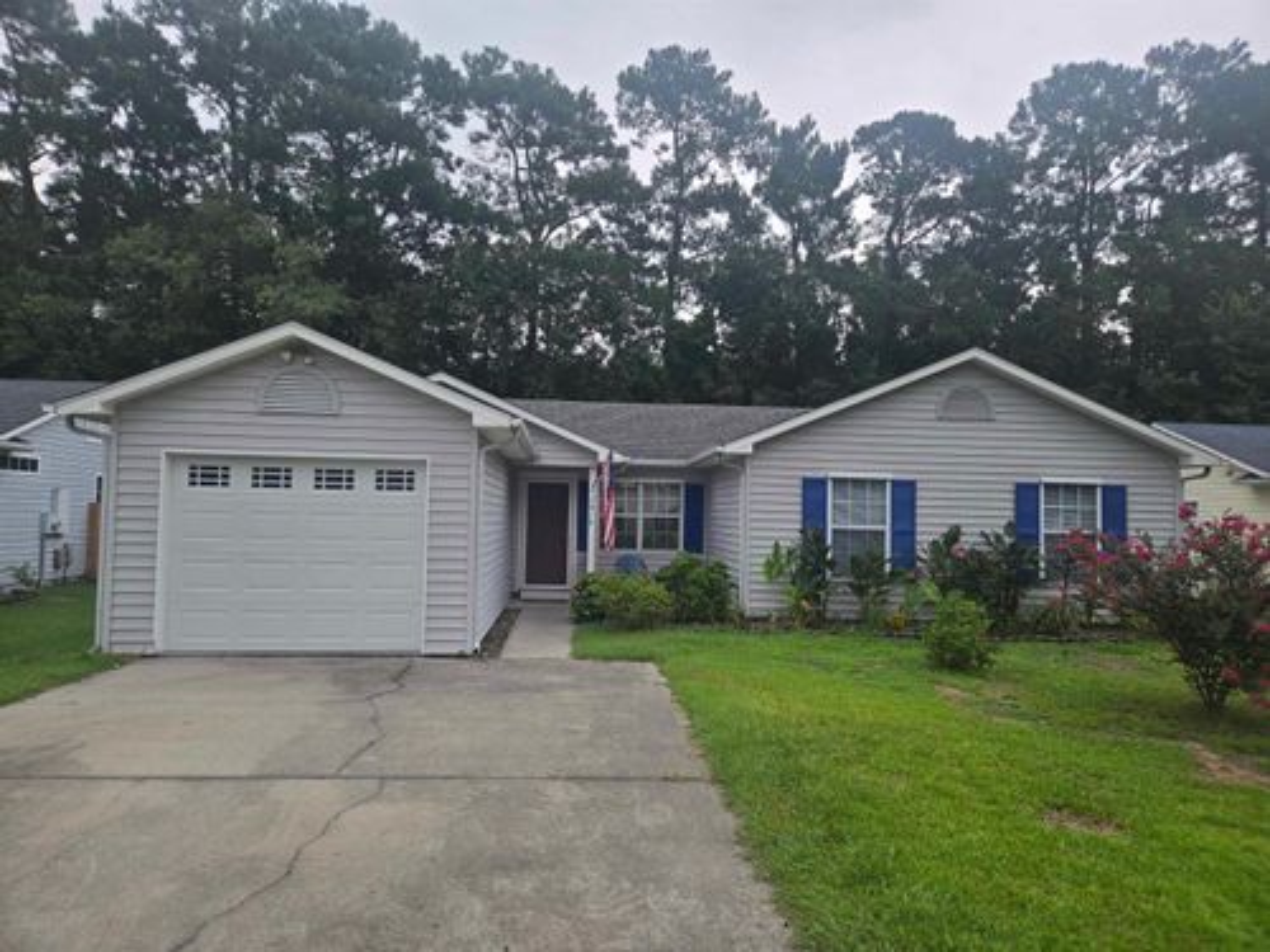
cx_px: 635
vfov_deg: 58.9
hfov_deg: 73.9
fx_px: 844
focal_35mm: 23
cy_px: 476
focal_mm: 5.4
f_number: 1.8
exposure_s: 1/356
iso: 25
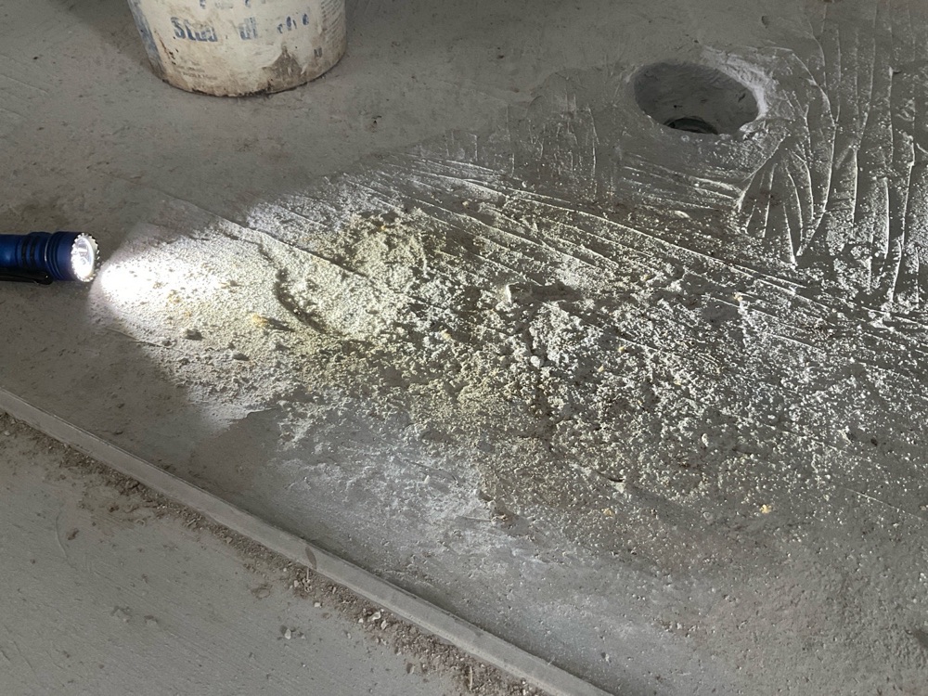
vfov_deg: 48.2
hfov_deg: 61.7
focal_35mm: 29
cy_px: 348
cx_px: 464
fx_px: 777
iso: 80
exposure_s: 1/60
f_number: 1.8
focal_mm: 3
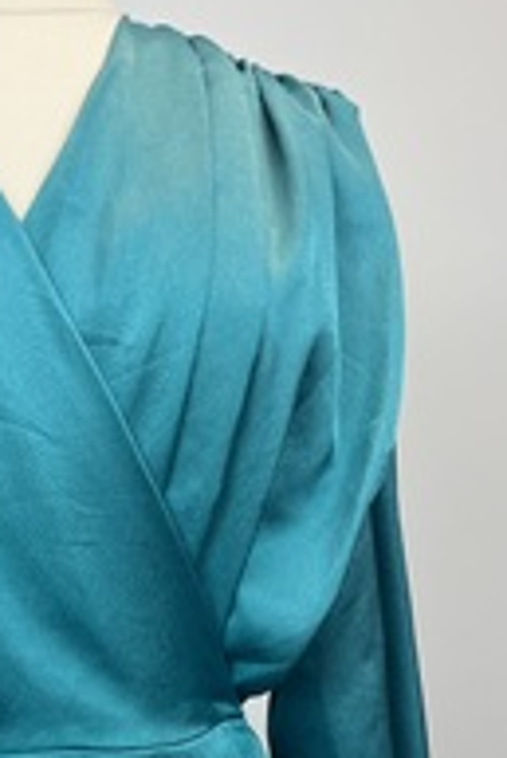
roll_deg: +1.0
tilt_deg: -0.6
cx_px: 12
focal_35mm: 56
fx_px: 1181
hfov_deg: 23.3
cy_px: 605
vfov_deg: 34.5
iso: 50
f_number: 1.6
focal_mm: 5.1
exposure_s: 1/397
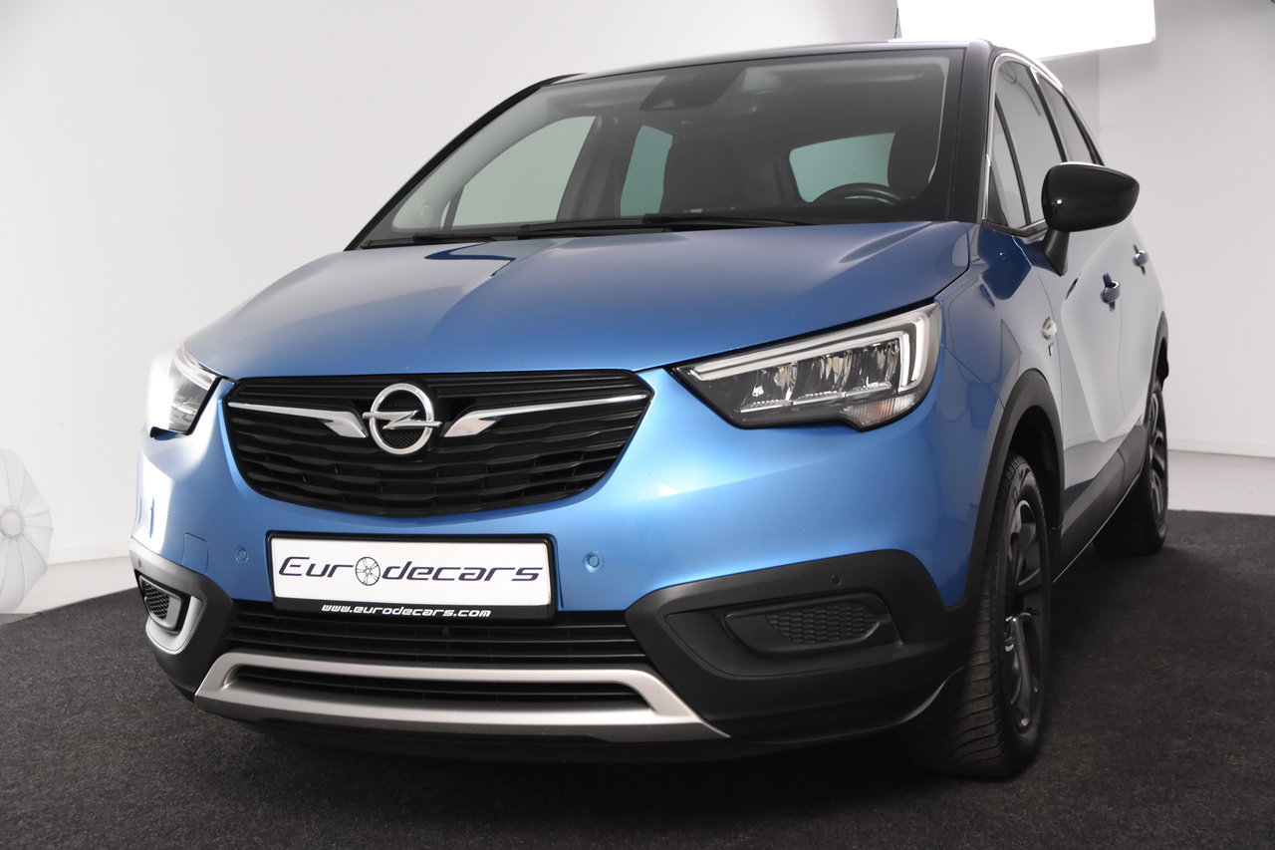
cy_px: 425
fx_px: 1806
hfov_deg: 38.9
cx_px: 638
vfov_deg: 26.5
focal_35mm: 51
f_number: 5
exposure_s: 1/100
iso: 1600
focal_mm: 34
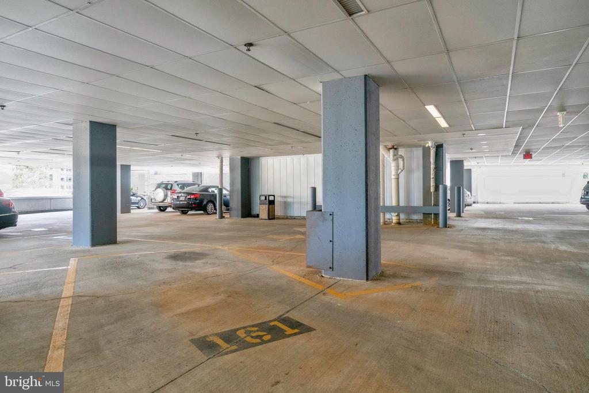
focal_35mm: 22
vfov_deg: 57.2
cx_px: 294
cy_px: 196
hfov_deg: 78.6
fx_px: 360
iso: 1250
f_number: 8
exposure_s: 1/30
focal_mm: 22
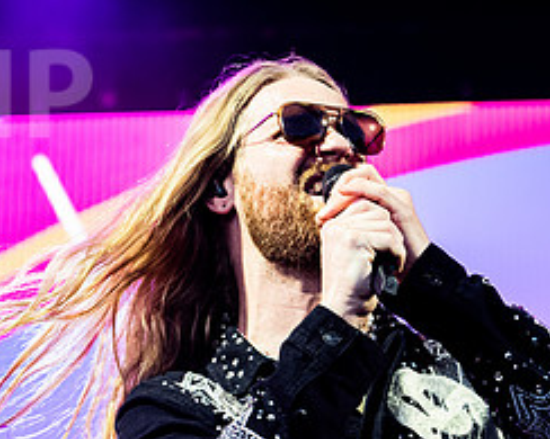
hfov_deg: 9.0
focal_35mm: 215
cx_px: 277
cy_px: 281
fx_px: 3498
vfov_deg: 7.2
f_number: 4
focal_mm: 70
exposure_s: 1/1600
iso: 2500
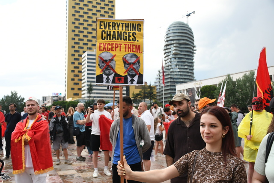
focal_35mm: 34
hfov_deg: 55.8
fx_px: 259
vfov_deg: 38.9
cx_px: 137
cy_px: 92
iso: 400
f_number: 5.6
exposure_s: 1/400
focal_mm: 23
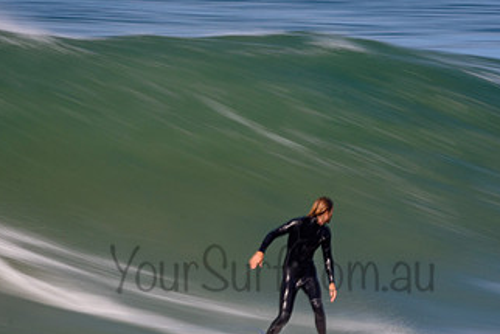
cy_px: 256
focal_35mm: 1353
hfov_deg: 1.5
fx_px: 18799
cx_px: 270
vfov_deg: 1.0
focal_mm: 500
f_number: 18
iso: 100
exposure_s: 1/20
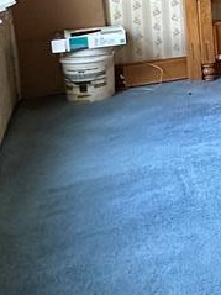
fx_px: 511
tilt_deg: -6.5
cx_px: 459
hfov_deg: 16.9
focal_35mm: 60
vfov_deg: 29.6
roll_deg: -0.7
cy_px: -12
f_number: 2.2
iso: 400
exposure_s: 1/60
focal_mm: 2.22
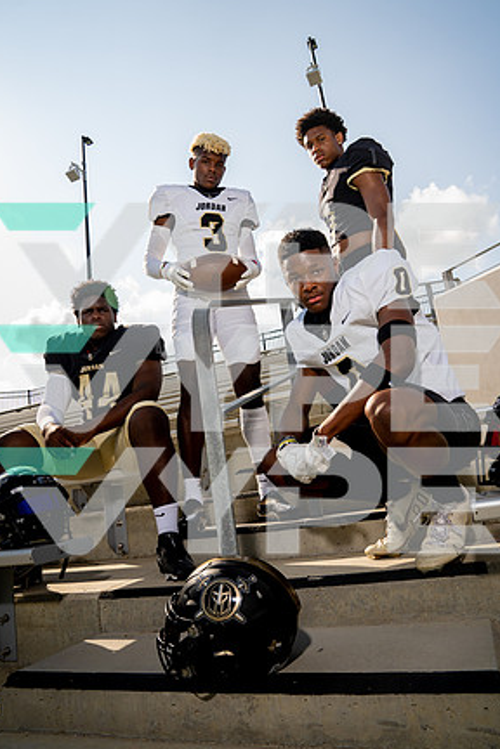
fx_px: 521
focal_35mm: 25
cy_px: 380
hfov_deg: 51.3
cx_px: 250
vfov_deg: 71.5
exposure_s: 1/250
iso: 100
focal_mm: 24
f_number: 5.6
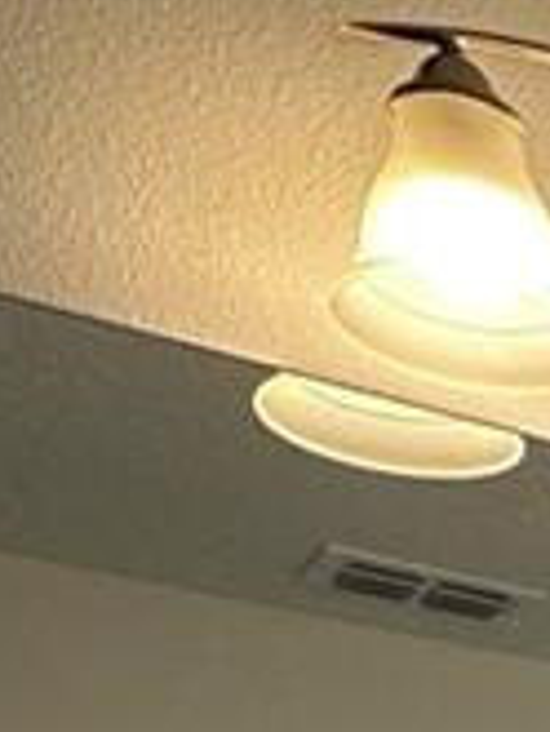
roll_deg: -0.4
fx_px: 2158
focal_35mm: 102
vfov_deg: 15.1
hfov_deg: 10.6
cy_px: 1522
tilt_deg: -3.2
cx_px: 1592
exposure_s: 1/120
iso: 80
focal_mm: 2.22
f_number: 2.2
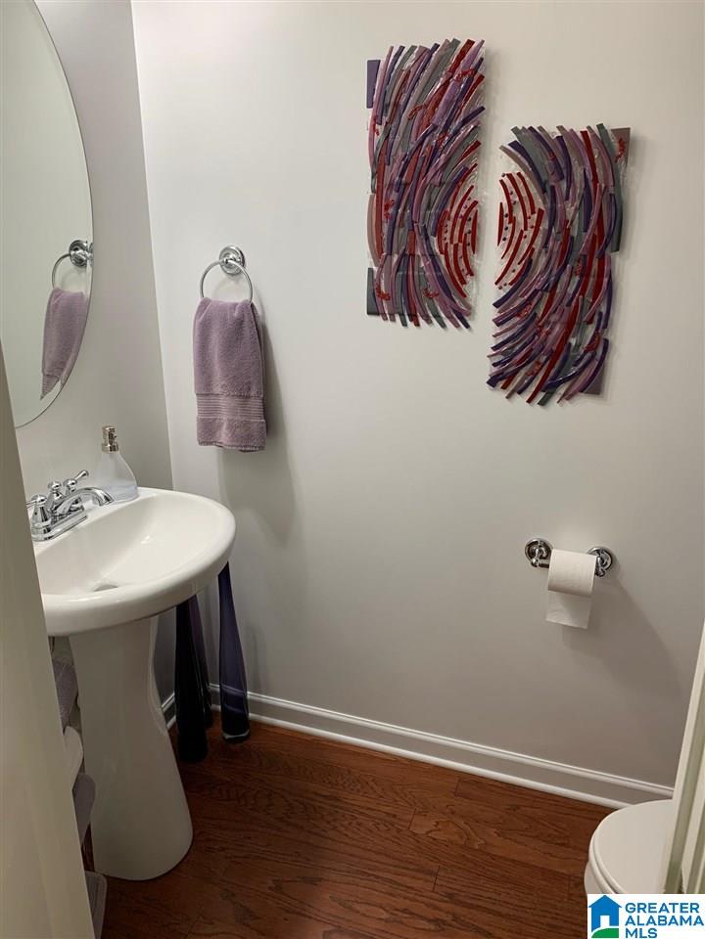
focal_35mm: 26
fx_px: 706
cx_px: 352
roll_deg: -0.3
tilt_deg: -19.1
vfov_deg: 67.3
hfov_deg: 53.1
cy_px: 470
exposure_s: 1/60
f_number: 1.8
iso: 64
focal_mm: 4.25
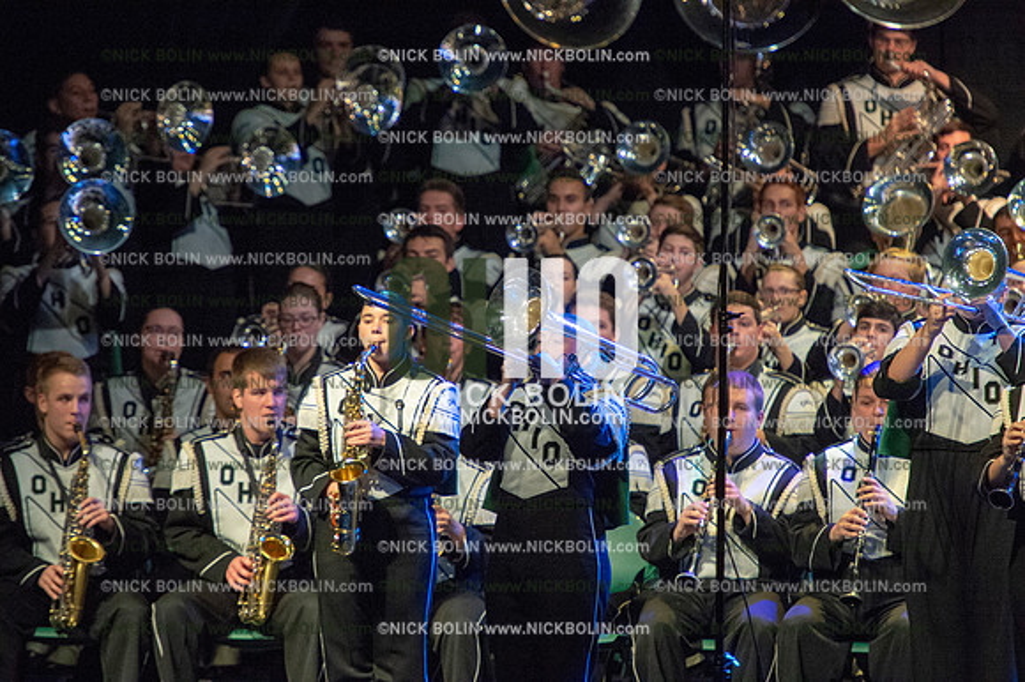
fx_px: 9390
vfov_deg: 4.2
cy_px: 341
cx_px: 512
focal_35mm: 330
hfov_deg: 6.2
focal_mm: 330
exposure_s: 1/400
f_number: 5.6
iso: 8000
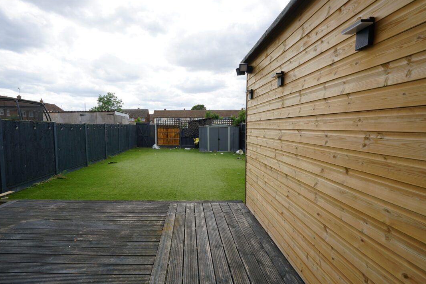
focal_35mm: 18
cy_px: 141
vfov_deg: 67.4
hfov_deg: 89.6
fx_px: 213
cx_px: 189
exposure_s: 1/80
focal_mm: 16
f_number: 11
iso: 100
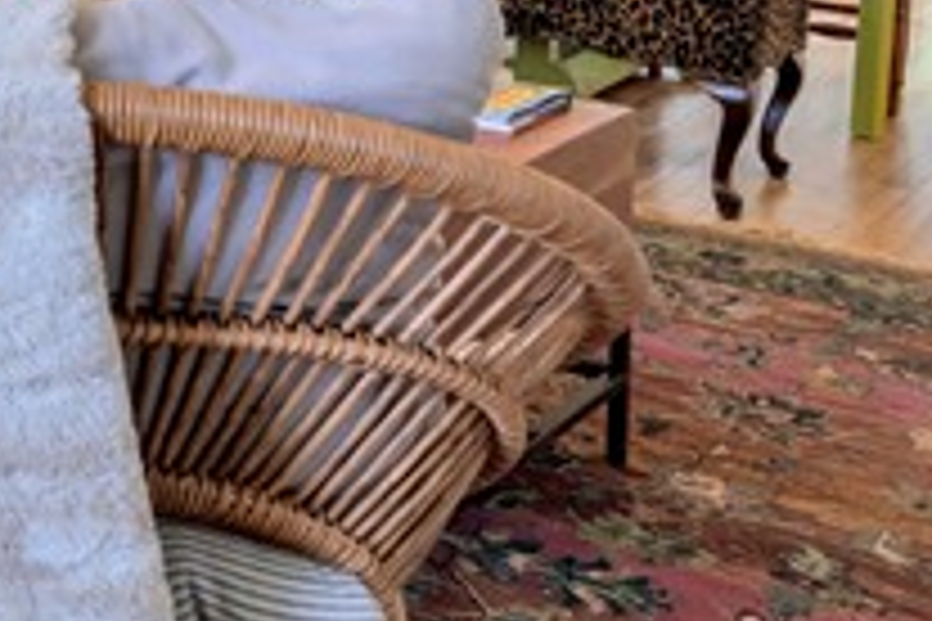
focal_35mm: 84
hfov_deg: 19.4
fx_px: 2174
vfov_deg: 14.8
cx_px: -648
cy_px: -380
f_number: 6.3
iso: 100
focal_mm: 16
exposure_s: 1/6
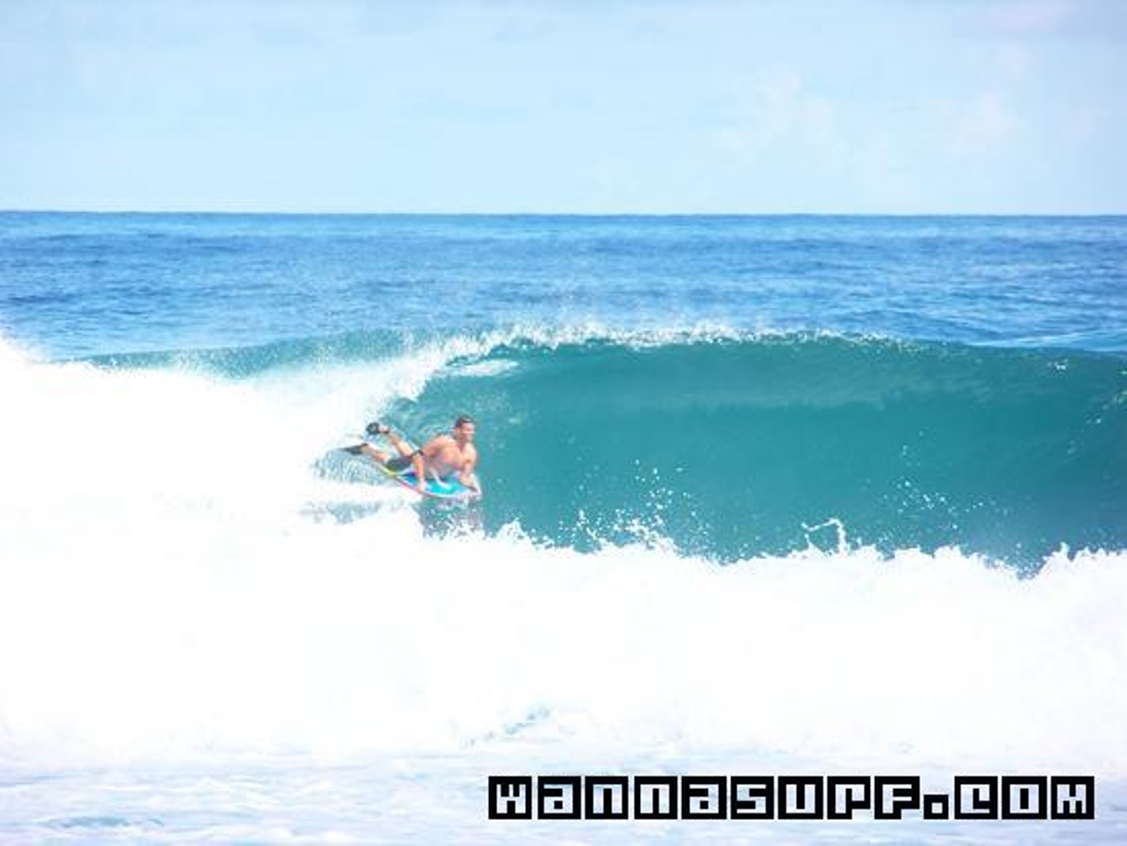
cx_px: 564
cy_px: 423
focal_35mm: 380
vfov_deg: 3.9
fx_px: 12374
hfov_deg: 5.2
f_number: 3.7
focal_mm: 63
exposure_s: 1/400
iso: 80
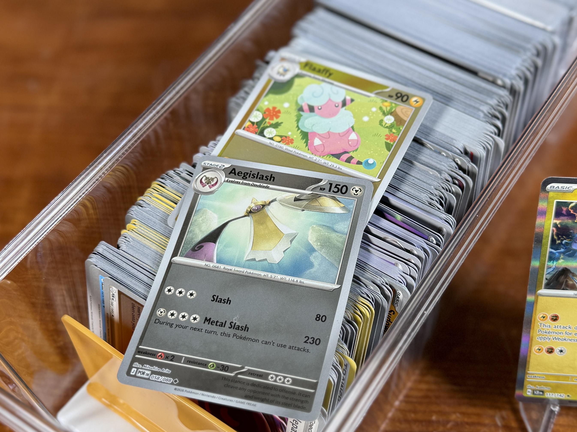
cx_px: 288
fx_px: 400
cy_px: 216
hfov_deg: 71.6
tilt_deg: -53.2
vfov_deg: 56.8
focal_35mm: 24
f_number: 1.78
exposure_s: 1/120
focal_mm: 6.76
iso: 50
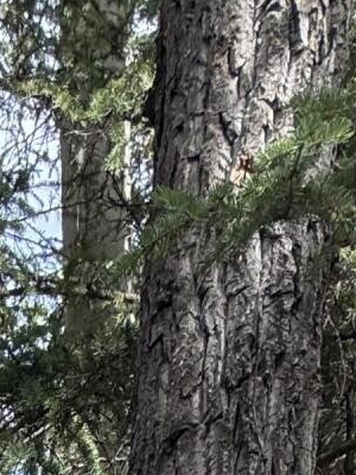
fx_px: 960
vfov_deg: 14.9
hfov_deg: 18.8
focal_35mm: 70
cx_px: -157
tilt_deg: -1.3
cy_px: 1161
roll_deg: -1.0
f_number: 2.2
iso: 64
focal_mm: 2.22
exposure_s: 1/131
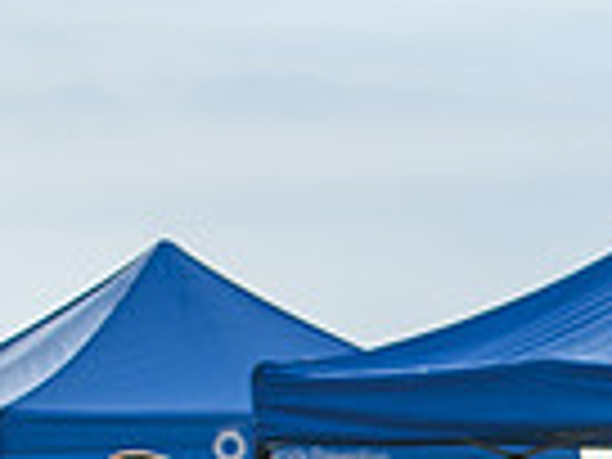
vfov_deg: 3.4
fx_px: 7620
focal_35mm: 431
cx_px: 832
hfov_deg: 4.6
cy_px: 866
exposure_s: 1/500
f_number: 5.6
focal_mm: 70
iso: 200
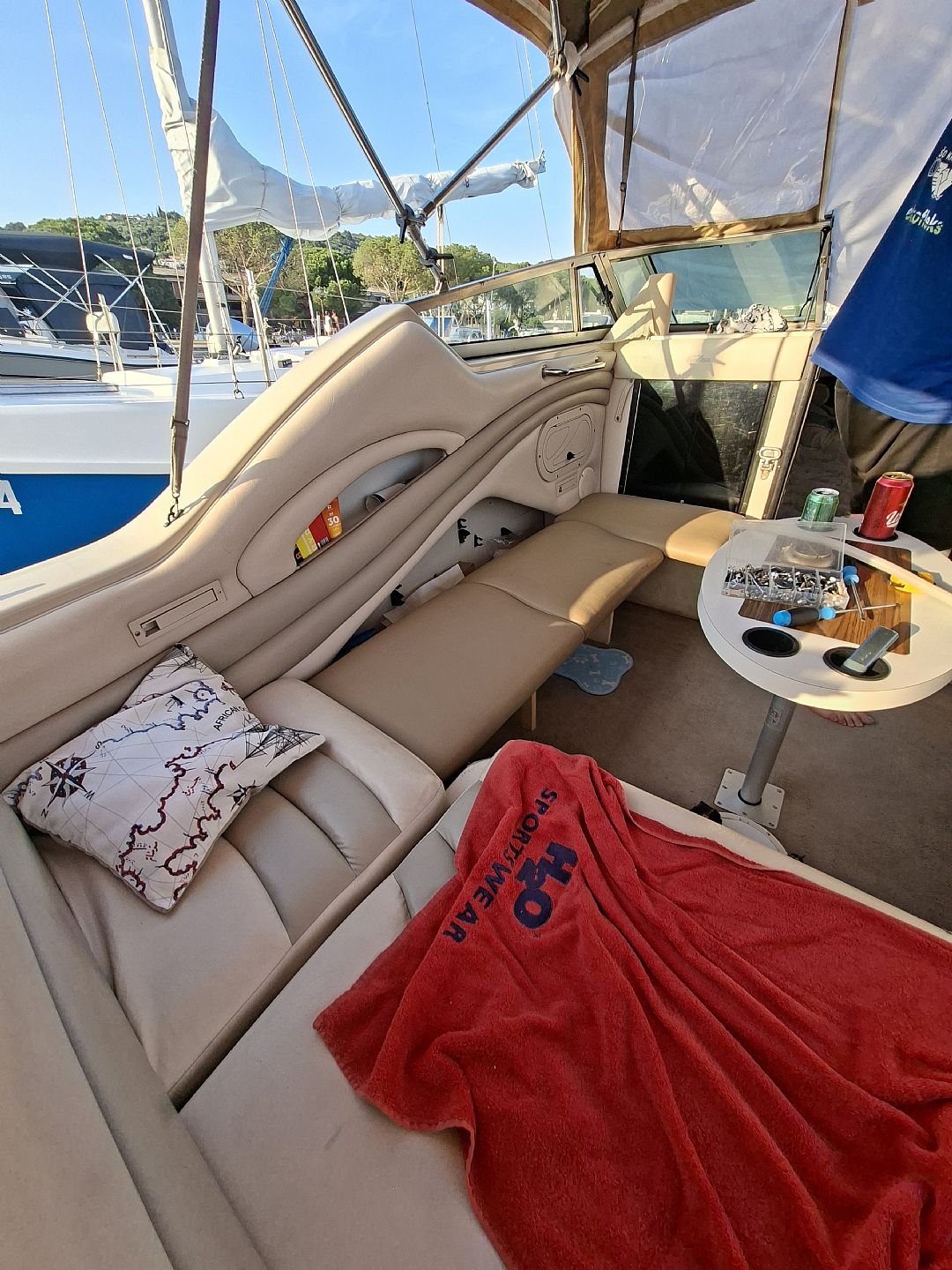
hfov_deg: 89.9
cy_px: 635
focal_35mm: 13
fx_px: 477
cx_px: 476
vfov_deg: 106.2
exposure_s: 1/371
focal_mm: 1.74
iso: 40
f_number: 2.2
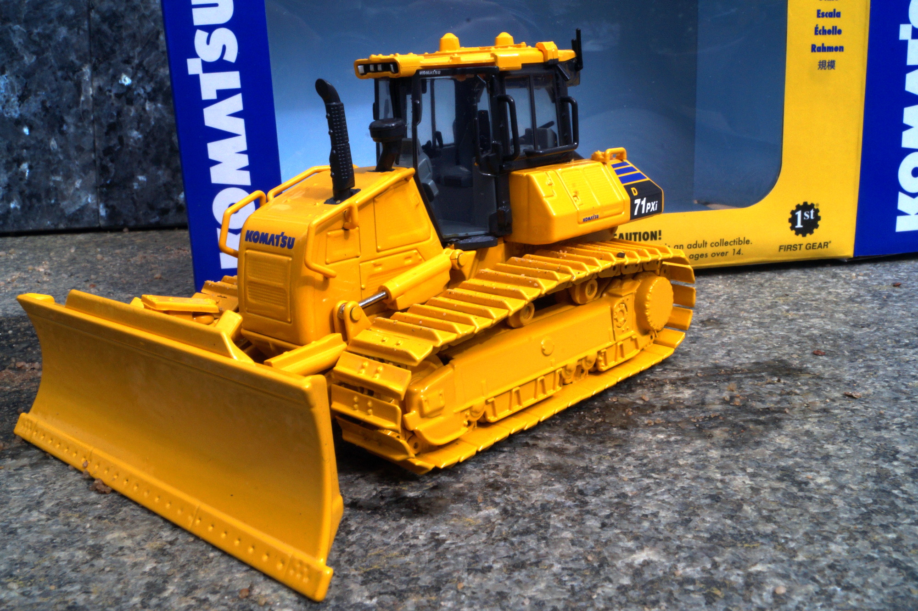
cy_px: 306
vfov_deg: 36.8
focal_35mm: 36
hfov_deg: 53.2
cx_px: 459
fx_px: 917
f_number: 25
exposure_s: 1/60
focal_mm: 24
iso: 250
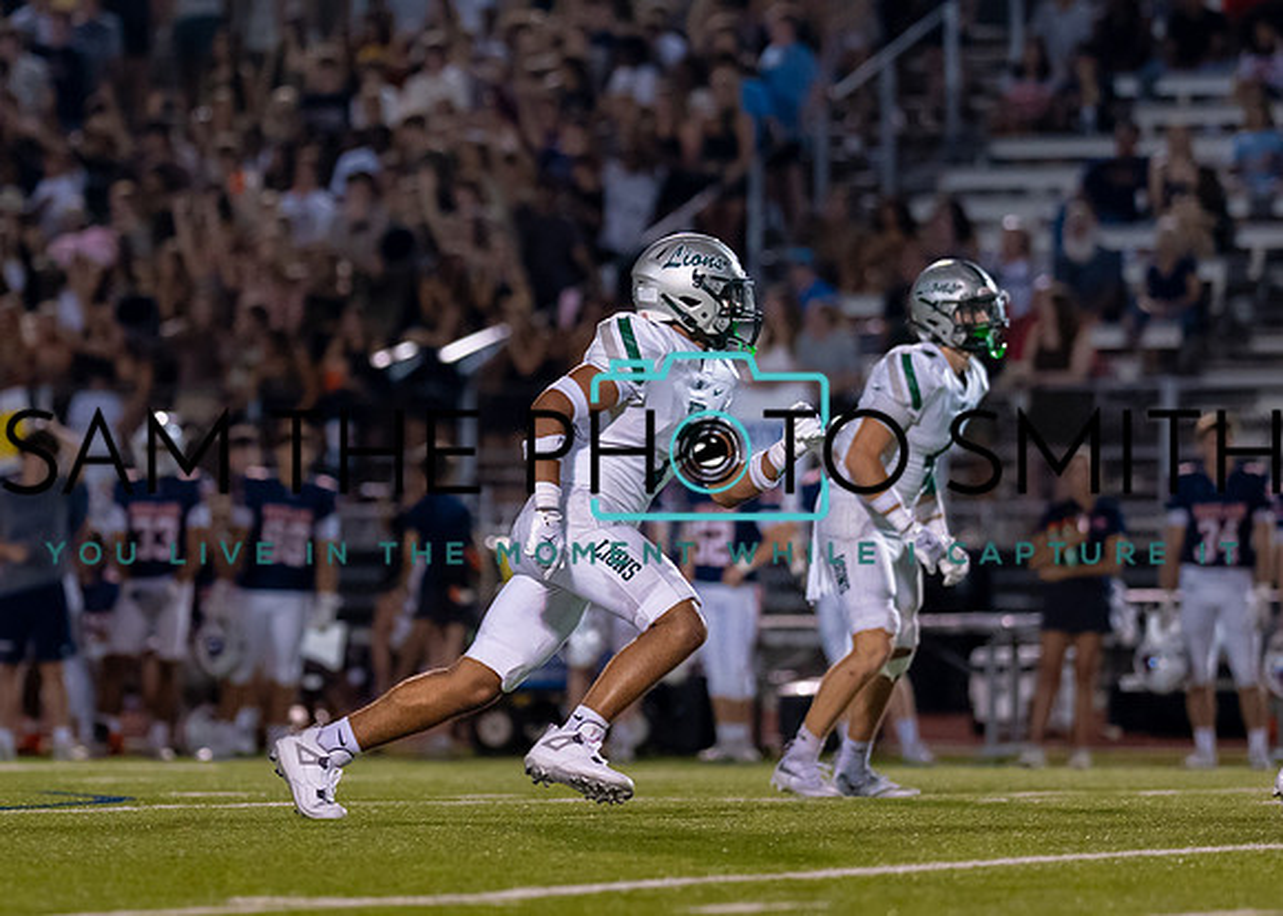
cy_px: 474
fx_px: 11696
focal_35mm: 321
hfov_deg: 6.3
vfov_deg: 4.5
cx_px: 499
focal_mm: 135
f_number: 1.8
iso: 1600
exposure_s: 1/1000
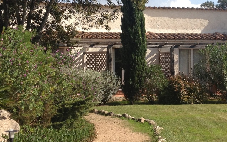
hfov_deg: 21.1
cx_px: 191
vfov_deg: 13.5
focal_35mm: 97
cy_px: 54
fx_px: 600
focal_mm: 4.28
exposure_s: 1/1416
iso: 64
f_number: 2.4
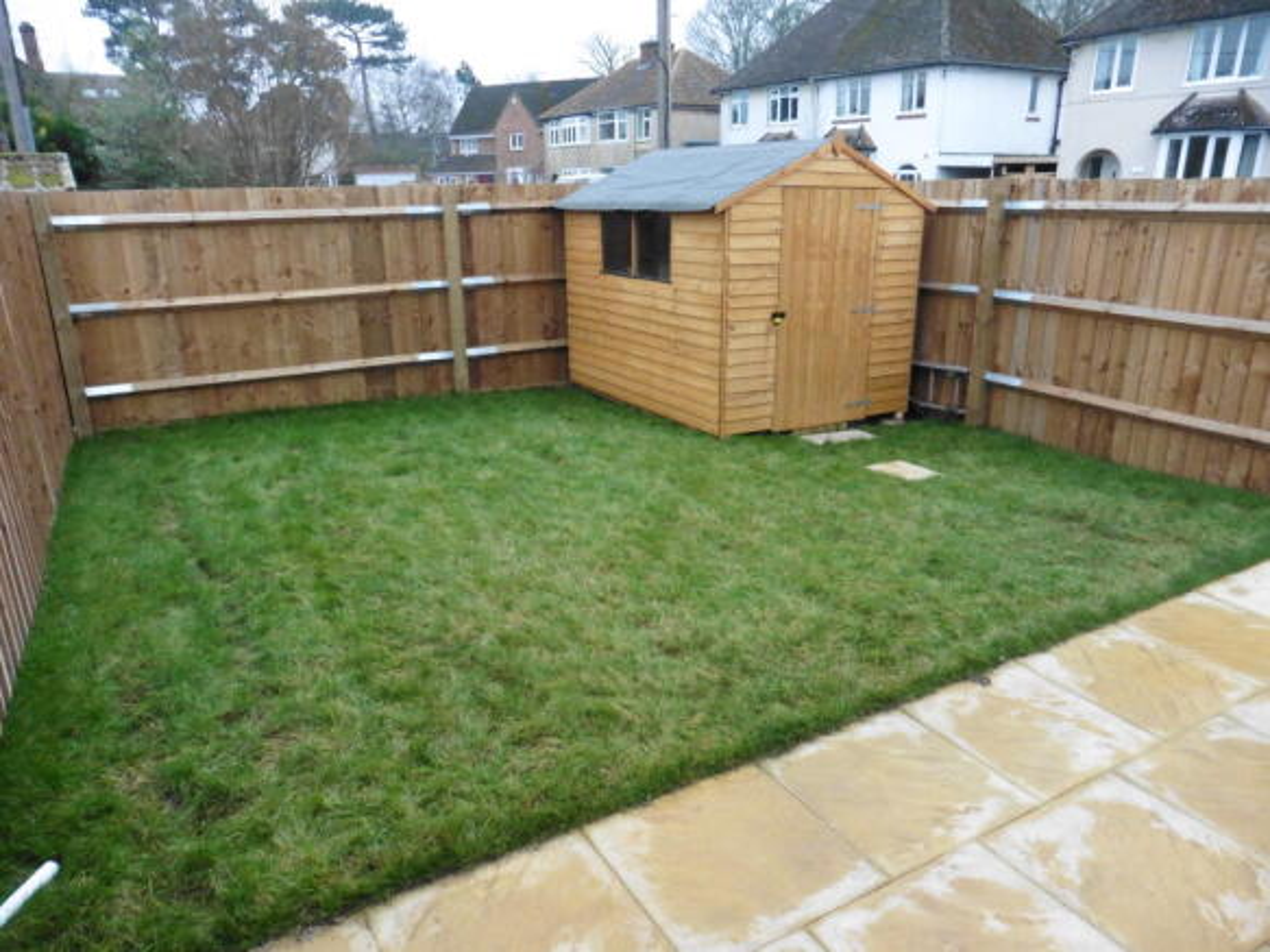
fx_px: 880
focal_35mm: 24
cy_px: 476
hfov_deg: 71.6
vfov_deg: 56.8
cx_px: 635
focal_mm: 4.3
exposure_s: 1/160
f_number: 3.3
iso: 640
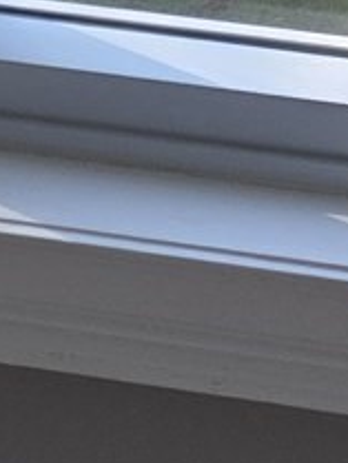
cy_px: -959
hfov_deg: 6.0
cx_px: -825
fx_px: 3013
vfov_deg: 7.6
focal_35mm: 225
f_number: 1.7
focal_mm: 6.25
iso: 32
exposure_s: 1/180
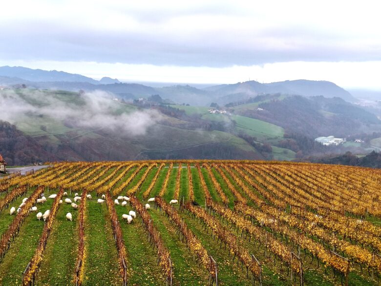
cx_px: 190
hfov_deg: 39.7
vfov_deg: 30.3
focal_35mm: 48
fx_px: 528
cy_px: 143
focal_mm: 3.95
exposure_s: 1/50
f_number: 1.8
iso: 64
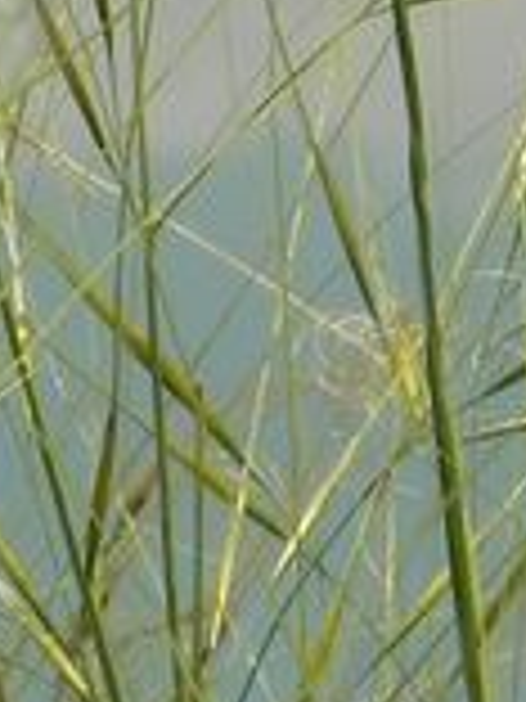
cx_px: 629
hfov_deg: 3.9
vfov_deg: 5.1
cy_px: 1044
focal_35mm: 385
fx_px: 7800
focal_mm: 13.4
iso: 160
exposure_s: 1/1000
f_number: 7.1
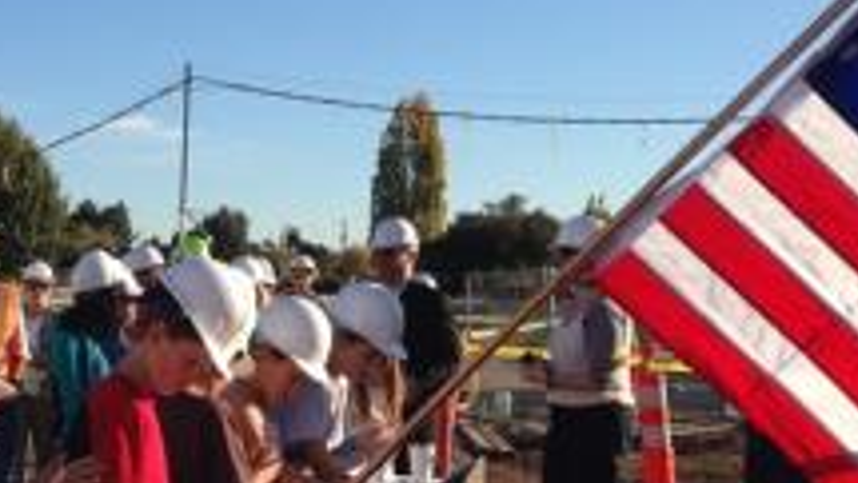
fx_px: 1524
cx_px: 259
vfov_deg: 18.0
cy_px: 319
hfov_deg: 31.1
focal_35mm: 67
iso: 50
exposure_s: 1/1063
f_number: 2.4
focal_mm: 4.12
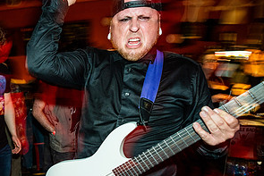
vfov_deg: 38.8
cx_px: 56
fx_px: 242
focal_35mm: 33
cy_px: 135
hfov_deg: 53.7
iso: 320
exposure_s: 1/10
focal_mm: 14
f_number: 2.8
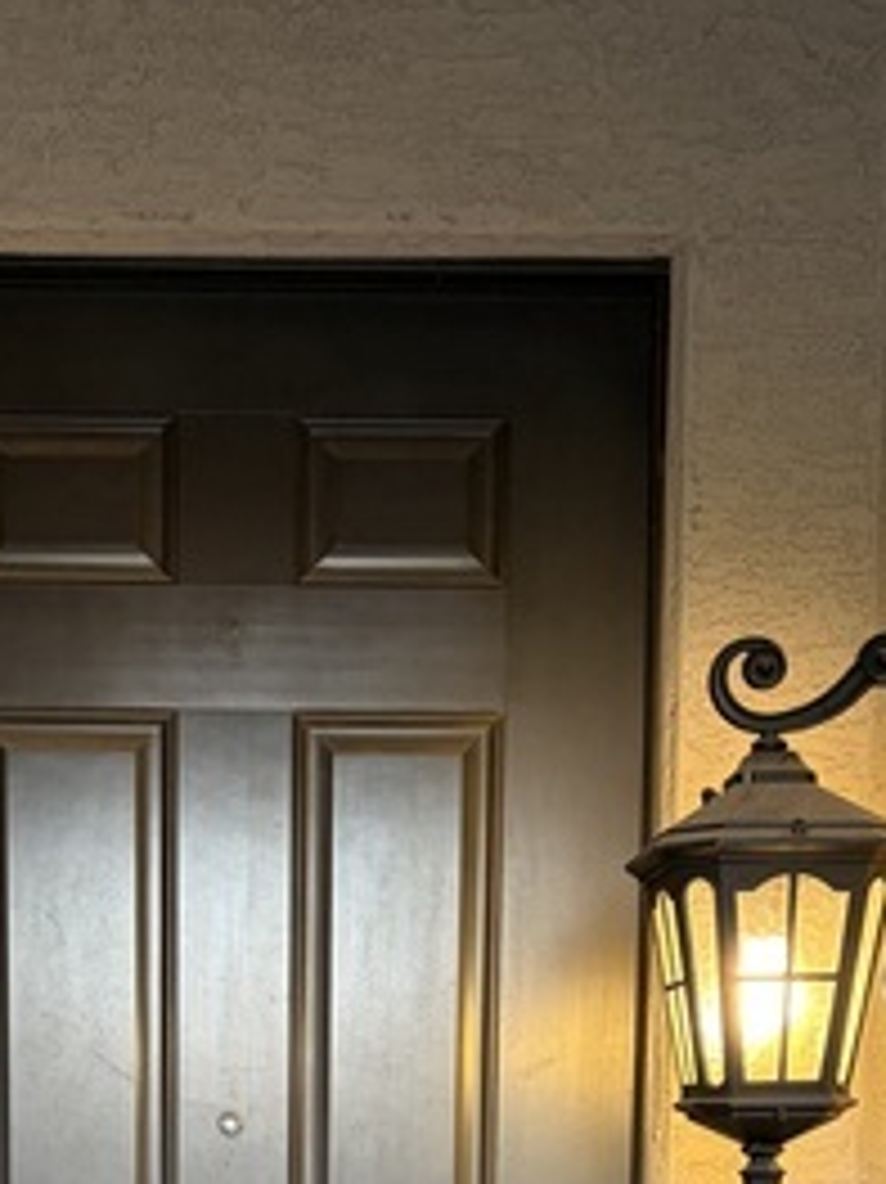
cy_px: 1330
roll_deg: +0.2
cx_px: 283
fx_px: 2254
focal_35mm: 66
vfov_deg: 26.8
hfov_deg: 22.1
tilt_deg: -4.5
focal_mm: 5.96
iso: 200
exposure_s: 1/60
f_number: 1.6
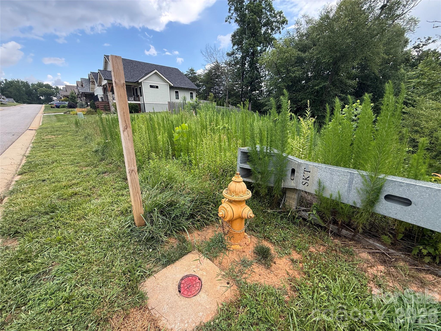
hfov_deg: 102.1
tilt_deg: -14.3
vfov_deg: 85.7
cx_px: 220
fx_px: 178
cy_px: 166
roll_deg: +1.7
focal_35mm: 14
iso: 50
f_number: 2.2
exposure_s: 1/181
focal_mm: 2.22
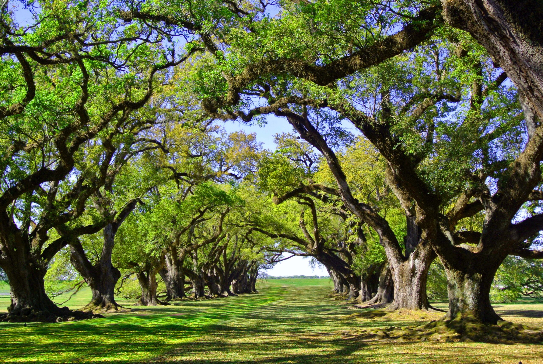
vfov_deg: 26.6
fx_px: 770
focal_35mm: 51
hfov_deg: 38.8
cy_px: 182
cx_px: 272
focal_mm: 18.9
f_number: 4.8
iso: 100
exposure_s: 1/250
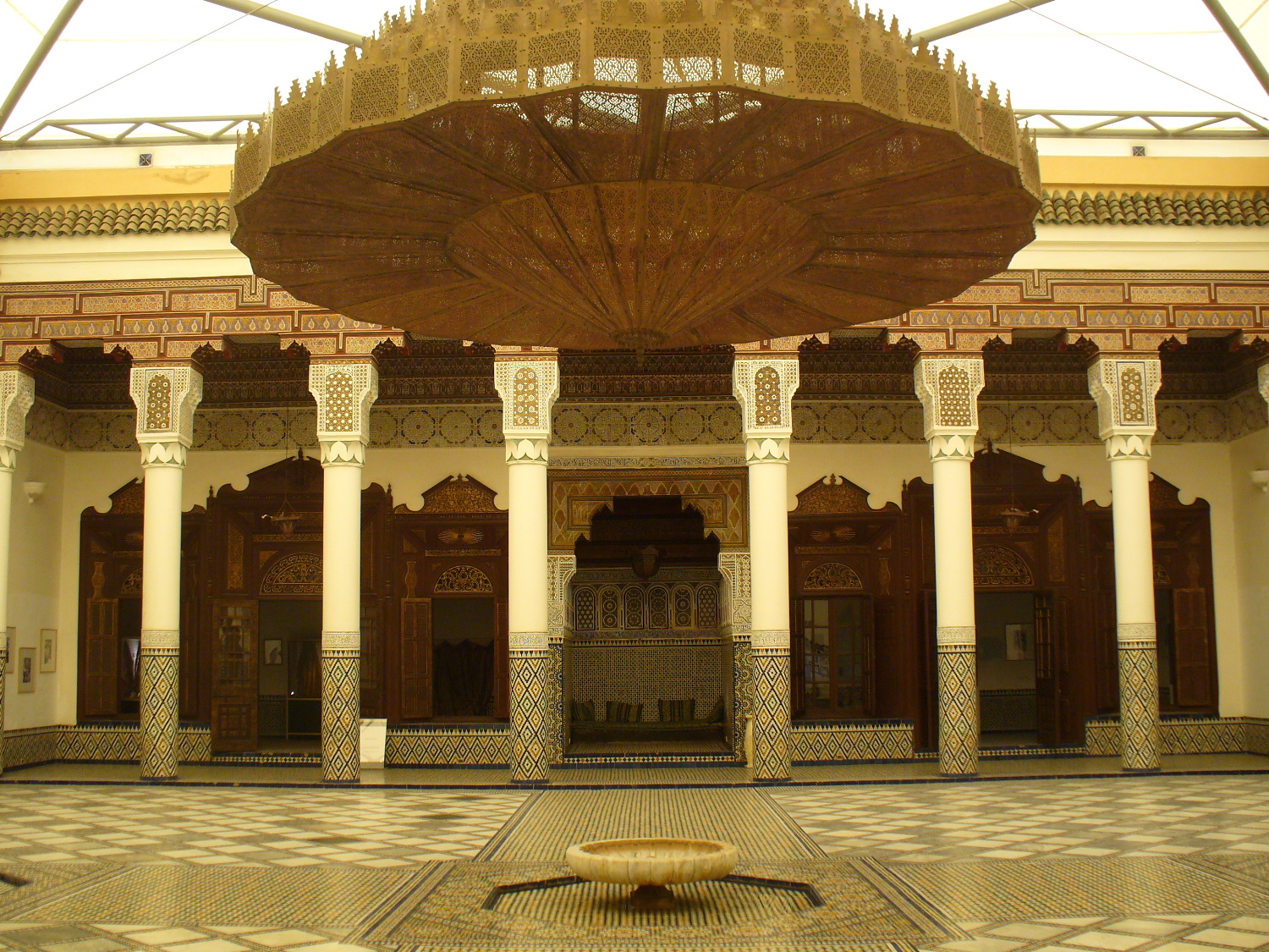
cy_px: 476
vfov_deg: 38.7
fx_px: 1356
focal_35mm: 37
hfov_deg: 50.1
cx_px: 634
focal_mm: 6.1
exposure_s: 1/40
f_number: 2.8
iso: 100
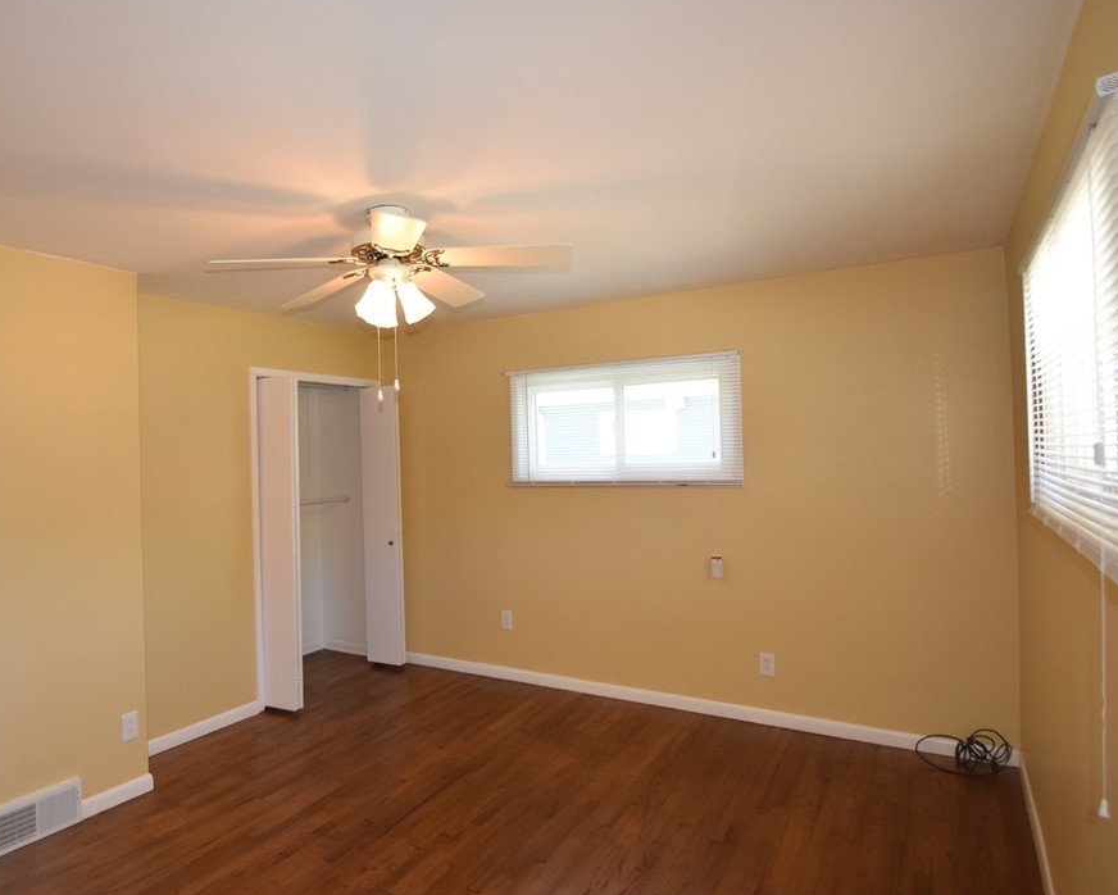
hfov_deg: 76.5
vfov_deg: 65.5
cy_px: 449
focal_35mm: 21
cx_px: 433
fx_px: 695
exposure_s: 1/100
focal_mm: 12
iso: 800
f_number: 5
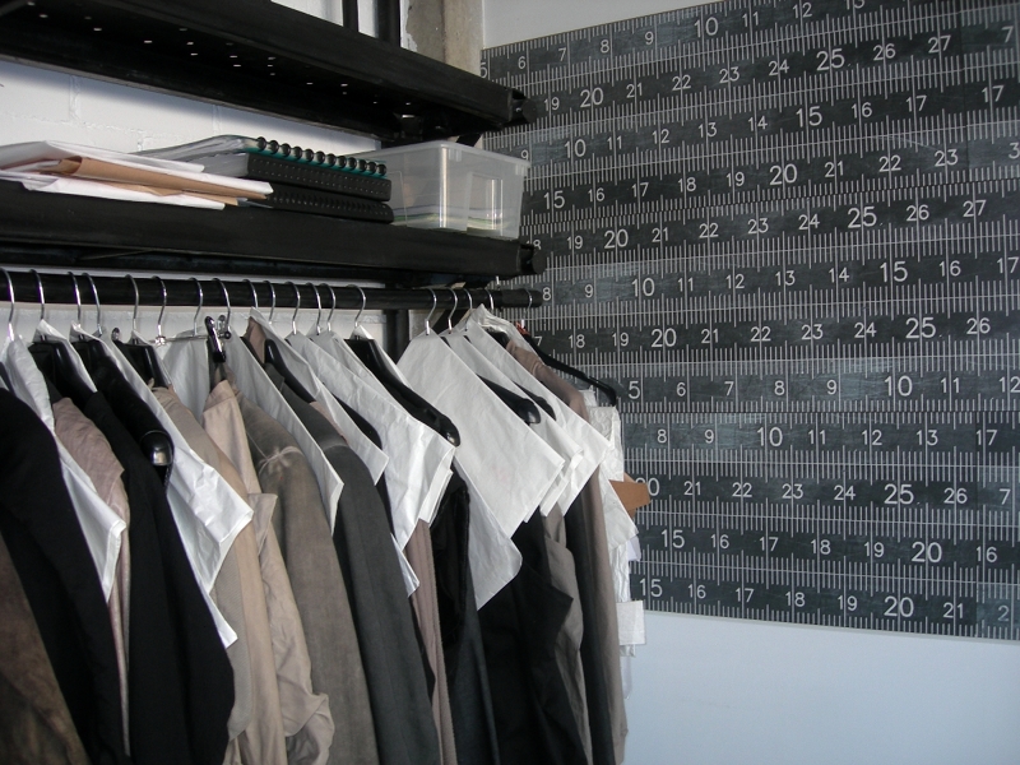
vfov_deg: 37.7
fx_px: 1120
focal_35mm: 38
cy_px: 382
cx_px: 510
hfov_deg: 49.0
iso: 50
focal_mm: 7.8
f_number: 2.8
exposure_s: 1/30
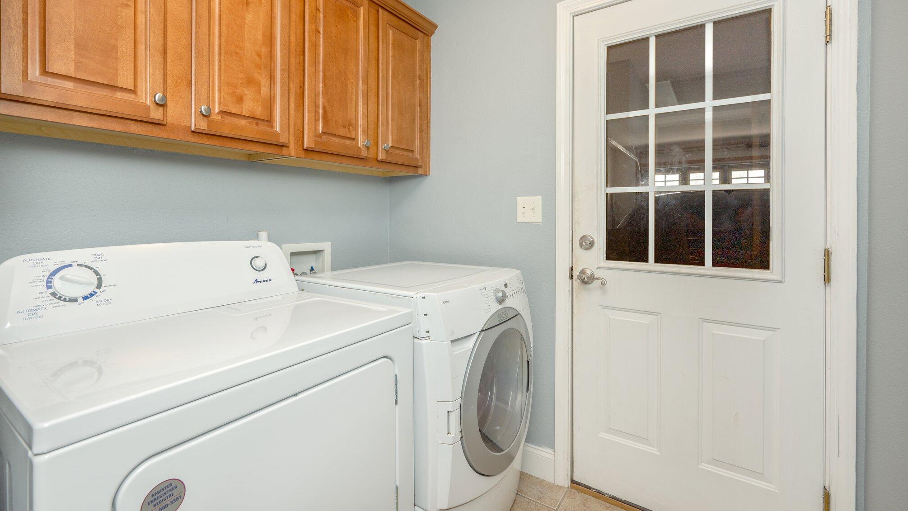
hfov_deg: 99.4
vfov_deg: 66.7
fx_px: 385
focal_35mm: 16
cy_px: 216
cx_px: 454
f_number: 8
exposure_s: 1/25
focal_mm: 15
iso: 125
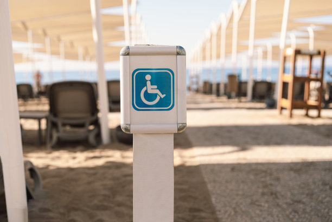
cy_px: 111
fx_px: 507
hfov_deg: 36.2
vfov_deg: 24.6
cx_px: 166
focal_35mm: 55
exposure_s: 1/400
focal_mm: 55
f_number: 3.5
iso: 50
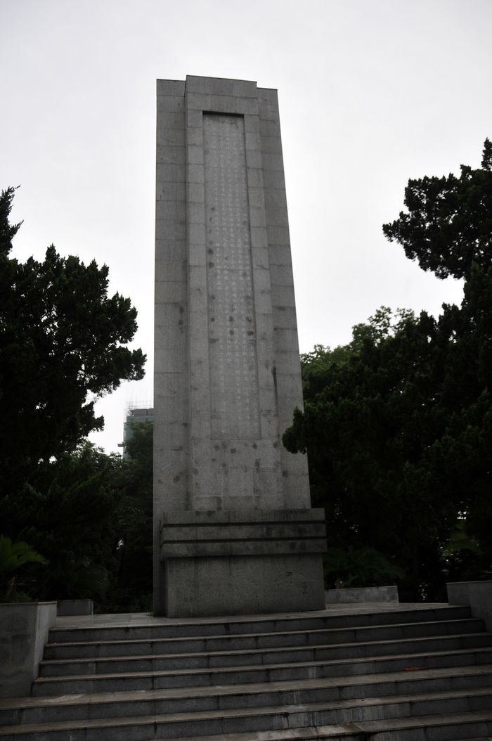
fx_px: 617
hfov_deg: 43.5
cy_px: 370
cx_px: 246
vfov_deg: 62.0
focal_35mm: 30
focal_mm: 20
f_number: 4
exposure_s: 1/2000
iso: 200
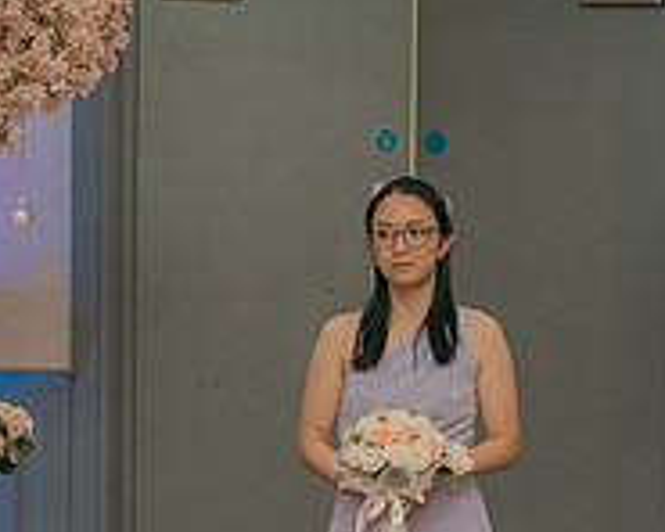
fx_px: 3582
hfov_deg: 10.6
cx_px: 399
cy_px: 451
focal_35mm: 182
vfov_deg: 8.5
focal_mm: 62
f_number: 3.5
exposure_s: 1/160
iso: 2500
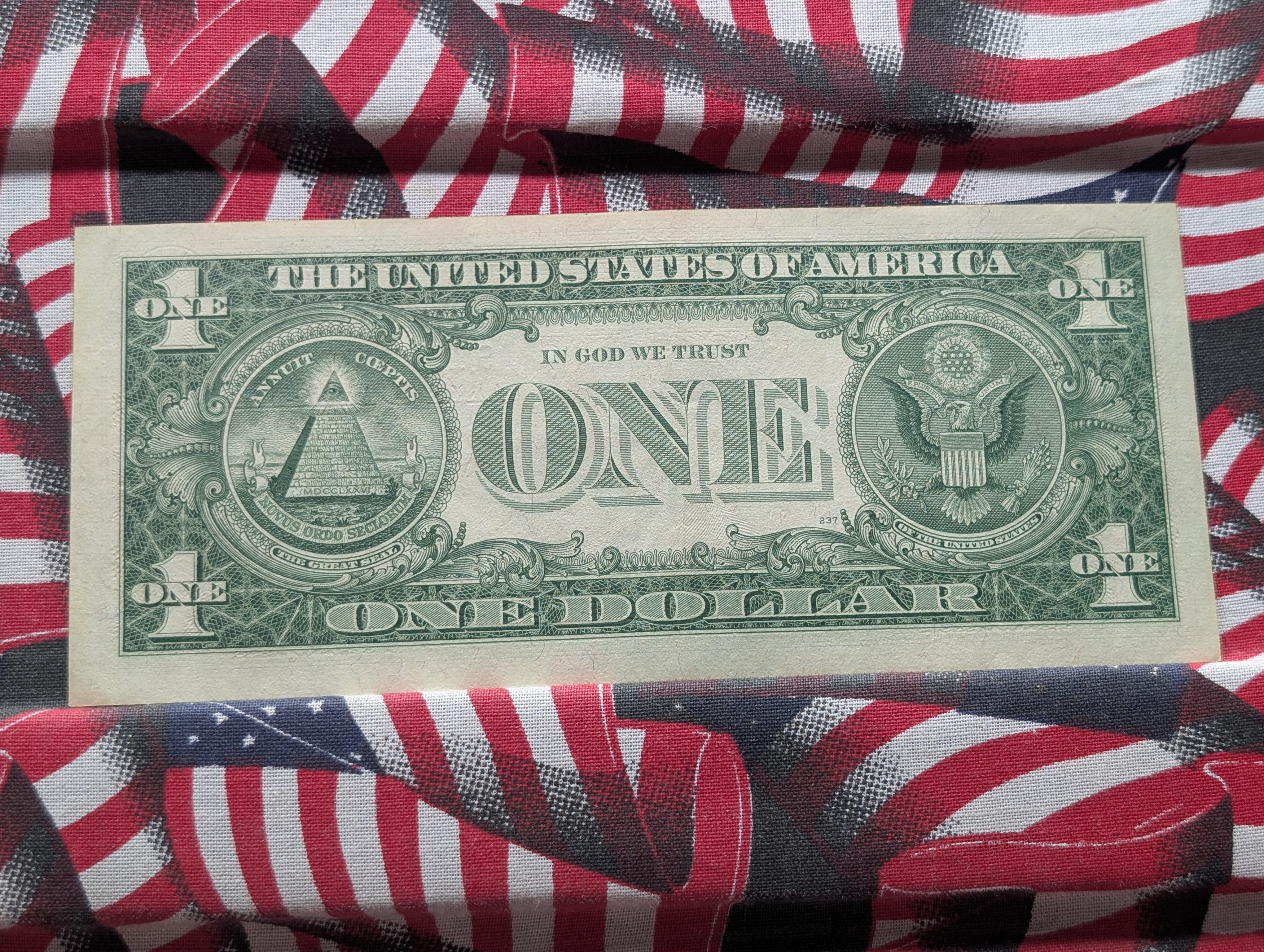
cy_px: 476
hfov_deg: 38.9
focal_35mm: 49
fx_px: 1792
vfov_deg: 29.7
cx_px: 632
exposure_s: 1/29.4
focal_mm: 6.9
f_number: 1.68
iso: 20
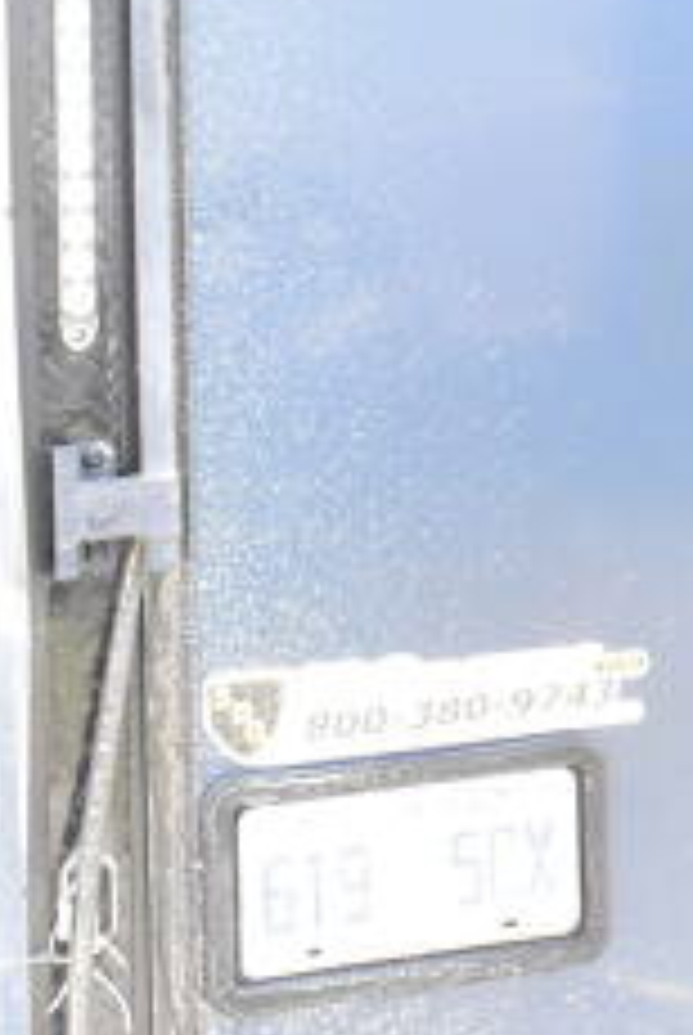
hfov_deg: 11.0
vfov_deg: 16.8
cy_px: 9
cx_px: 1148
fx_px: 3426
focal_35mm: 119
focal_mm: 20
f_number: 6.3
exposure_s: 1/160
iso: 1600
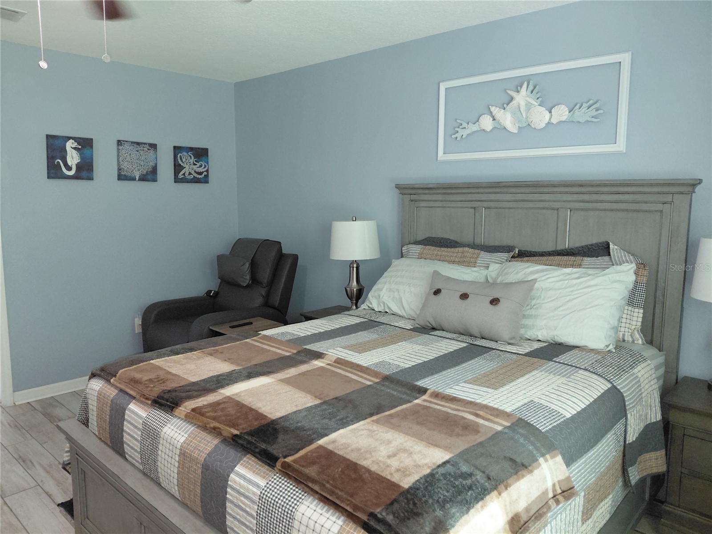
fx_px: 514
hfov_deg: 69.4
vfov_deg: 54.9
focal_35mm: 25
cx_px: 356
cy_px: 267
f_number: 1.8
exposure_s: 1/40
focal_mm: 4.69
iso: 320
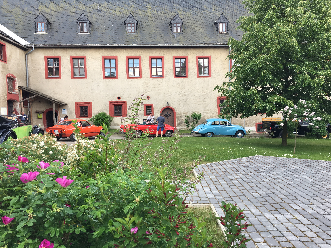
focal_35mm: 29
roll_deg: +0.5
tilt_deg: -3.0
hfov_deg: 61.7
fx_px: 277
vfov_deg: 48.2
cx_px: 166
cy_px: 124
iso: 25
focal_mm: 4.15
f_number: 2.2
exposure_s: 1/125
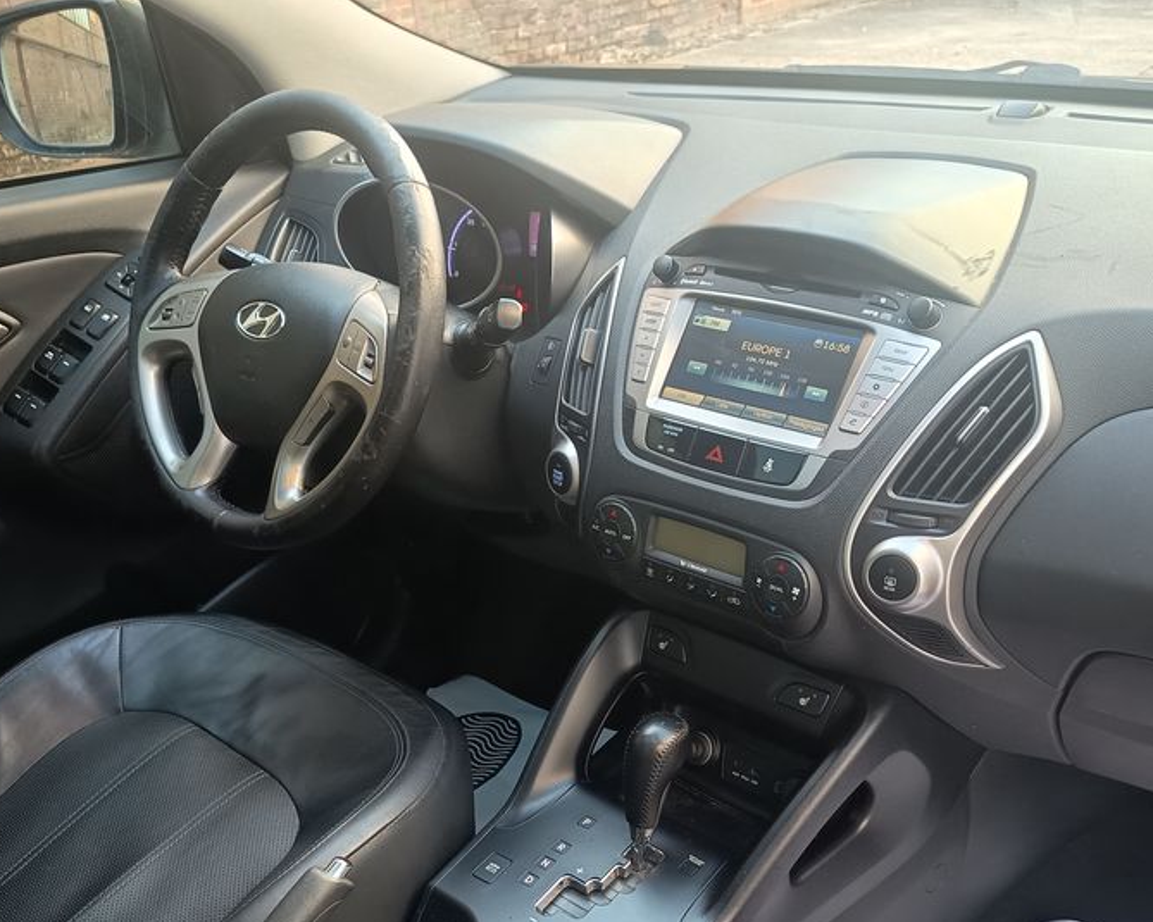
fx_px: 1194
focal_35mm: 35
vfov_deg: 41.5
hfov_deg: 51.5
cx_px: 615
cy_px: 641
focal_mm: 5.24
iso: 356
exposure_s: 1/33.3
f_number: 1.7
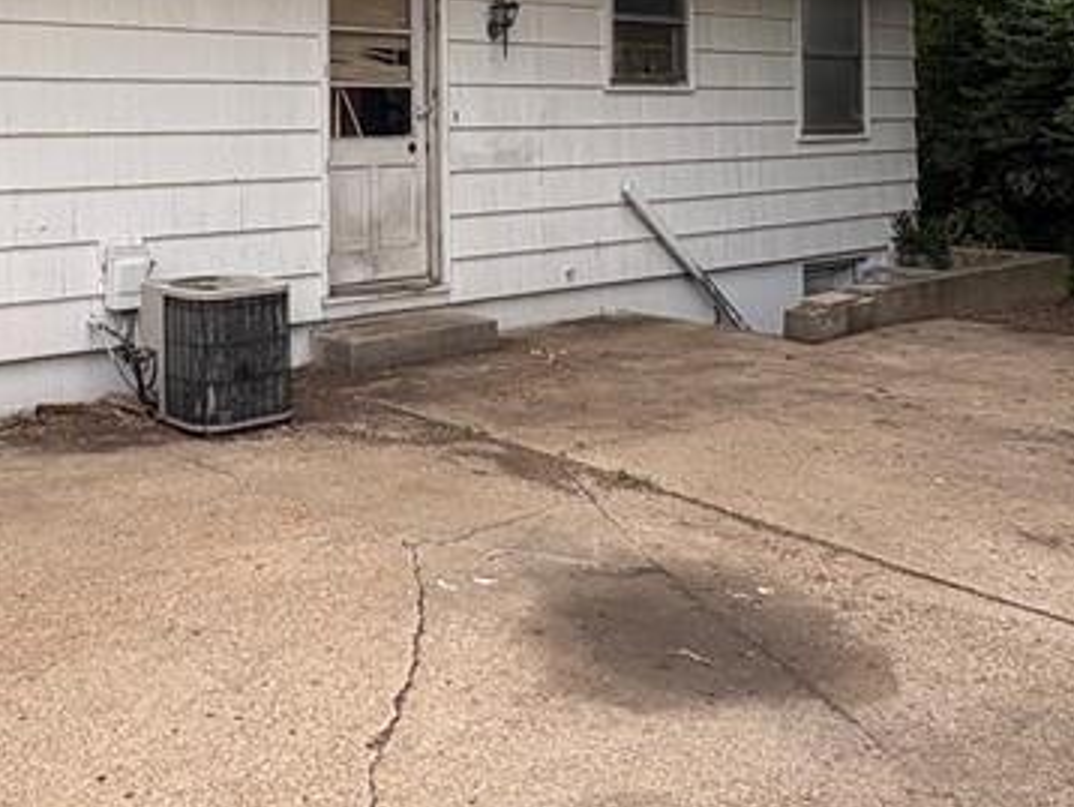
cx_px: 282
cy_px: 114
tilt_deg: +0.3
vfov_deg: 34.4
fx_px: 1242
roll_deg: +0.7
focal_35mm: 40
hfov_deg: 45.3
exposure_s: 1/99
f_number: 2.2
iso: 50
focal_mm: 2.22
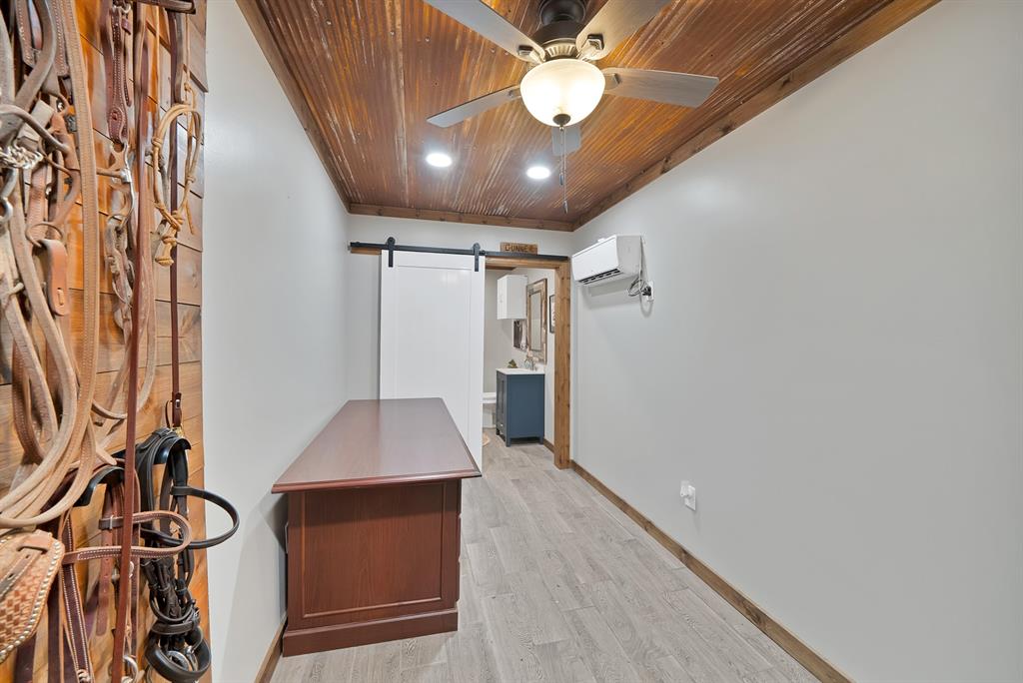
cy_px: 342
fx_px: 341
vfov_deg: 90.1
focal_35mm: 12
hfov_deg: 112.6
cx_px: 512
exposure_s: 1/1.67
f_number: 9
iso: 640
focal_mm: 12
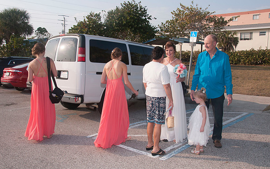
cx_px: 135
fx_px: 228
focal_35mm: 31
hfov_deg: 61.2
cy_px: 84
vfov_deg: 40.6
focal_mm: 20
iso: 100
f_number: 10
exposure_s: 1/250
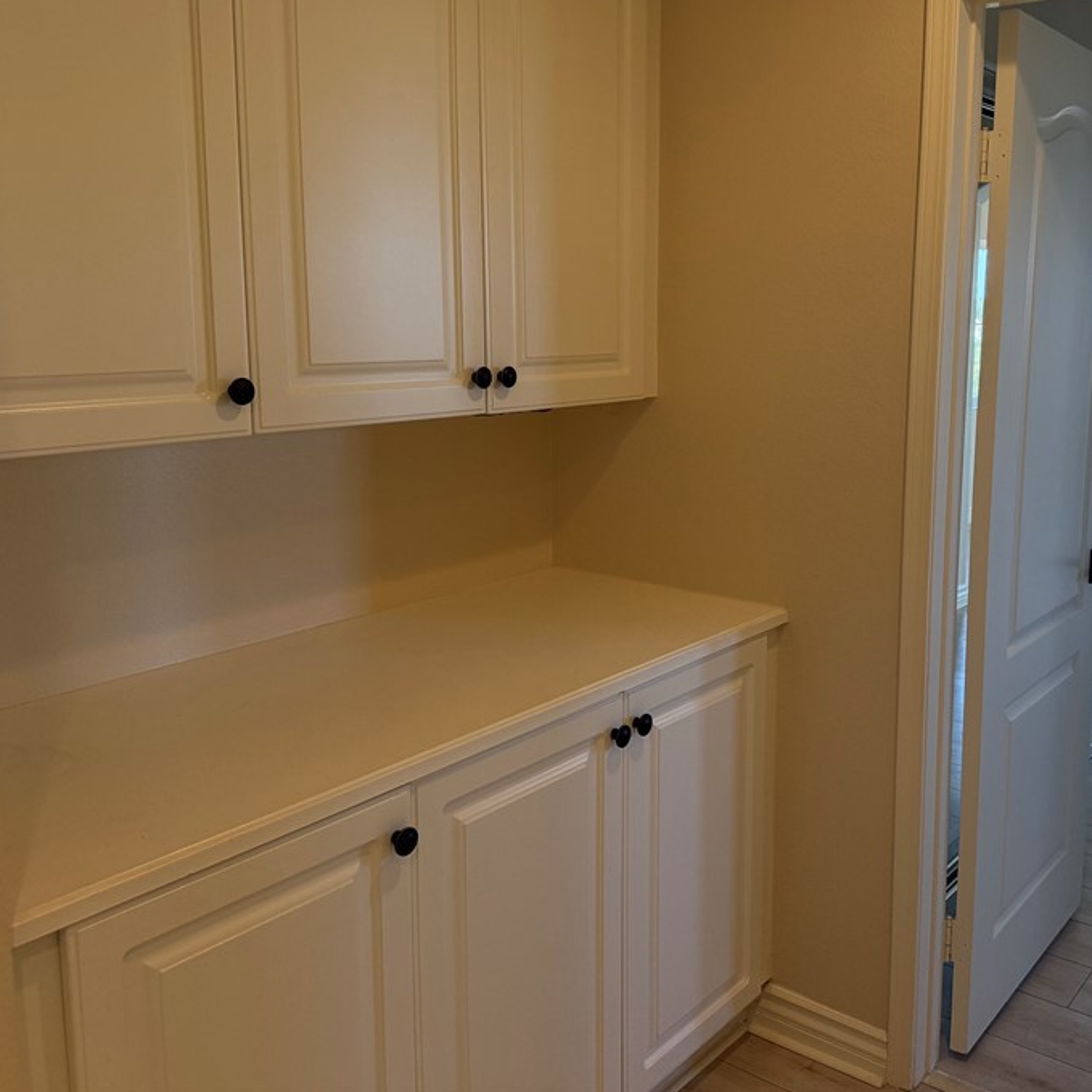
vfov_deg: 51.0
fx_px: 1142
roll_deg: -0.4
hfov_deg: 50.7
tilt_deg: -9.5
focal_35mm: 32
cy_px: 481
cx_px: 664
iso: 200
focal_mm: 6.76
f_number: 1.78
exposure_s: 1/237
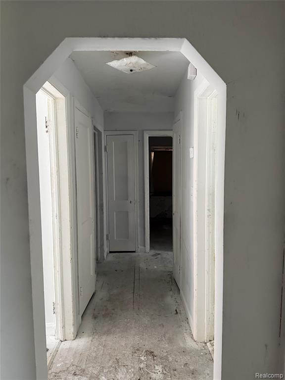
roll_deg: +1.0
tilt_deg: -6.9
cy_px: 190
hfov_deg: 56.8
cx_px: 142
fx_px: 263
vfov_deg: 71.6
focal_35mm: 24
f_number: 1.78
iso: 800
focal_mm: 6.76
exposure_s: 1/60
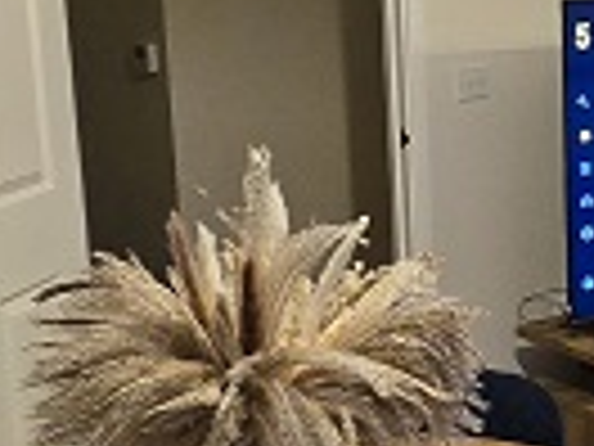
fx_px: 1356
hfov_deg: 22.1
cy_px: 252
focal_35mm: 79
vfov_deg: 18.7
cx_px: 783
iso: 500
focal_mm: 2.2
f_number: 2.2
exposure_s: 1/50
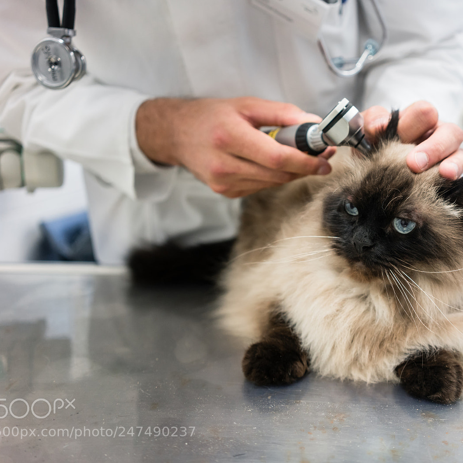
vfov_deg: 37.6
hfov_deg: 37.1
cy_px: 233
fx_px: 681
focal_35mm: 45
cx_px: 317
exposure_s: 1/200
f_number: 3.2
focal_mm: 35
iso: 1000
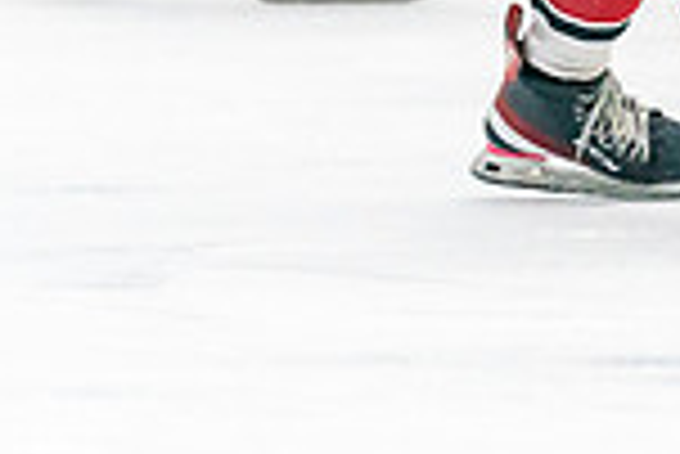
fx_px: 18963
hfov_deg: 2.1
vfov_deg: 1.4
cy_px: -130
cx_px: 923
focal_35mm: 1003
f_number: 2.8
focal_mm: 200
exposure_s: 1/1000
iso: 3200
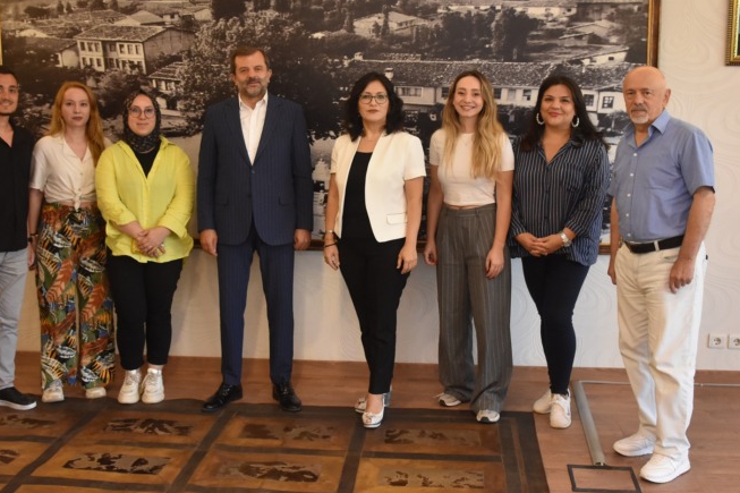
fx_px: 966
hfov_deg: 41.9
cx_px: 349
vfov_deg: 28.6
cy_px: 218
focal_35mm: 47
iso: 1800
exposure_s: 1/60
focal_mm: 22
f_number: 4
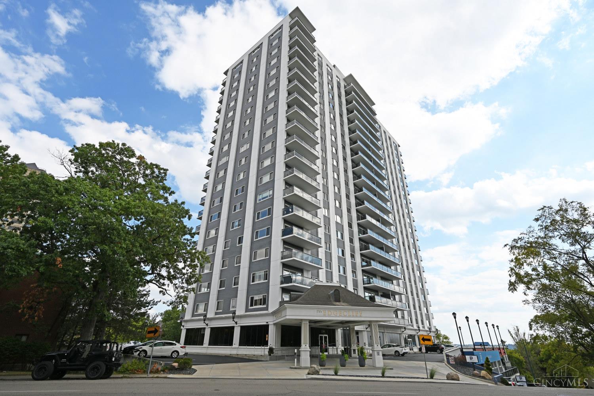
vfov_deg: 70.4
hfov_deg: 93.3
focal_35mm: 17
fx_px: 280
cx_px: 297
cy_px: 198
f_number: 7.1
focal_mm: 17
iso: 100
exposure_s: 1/400
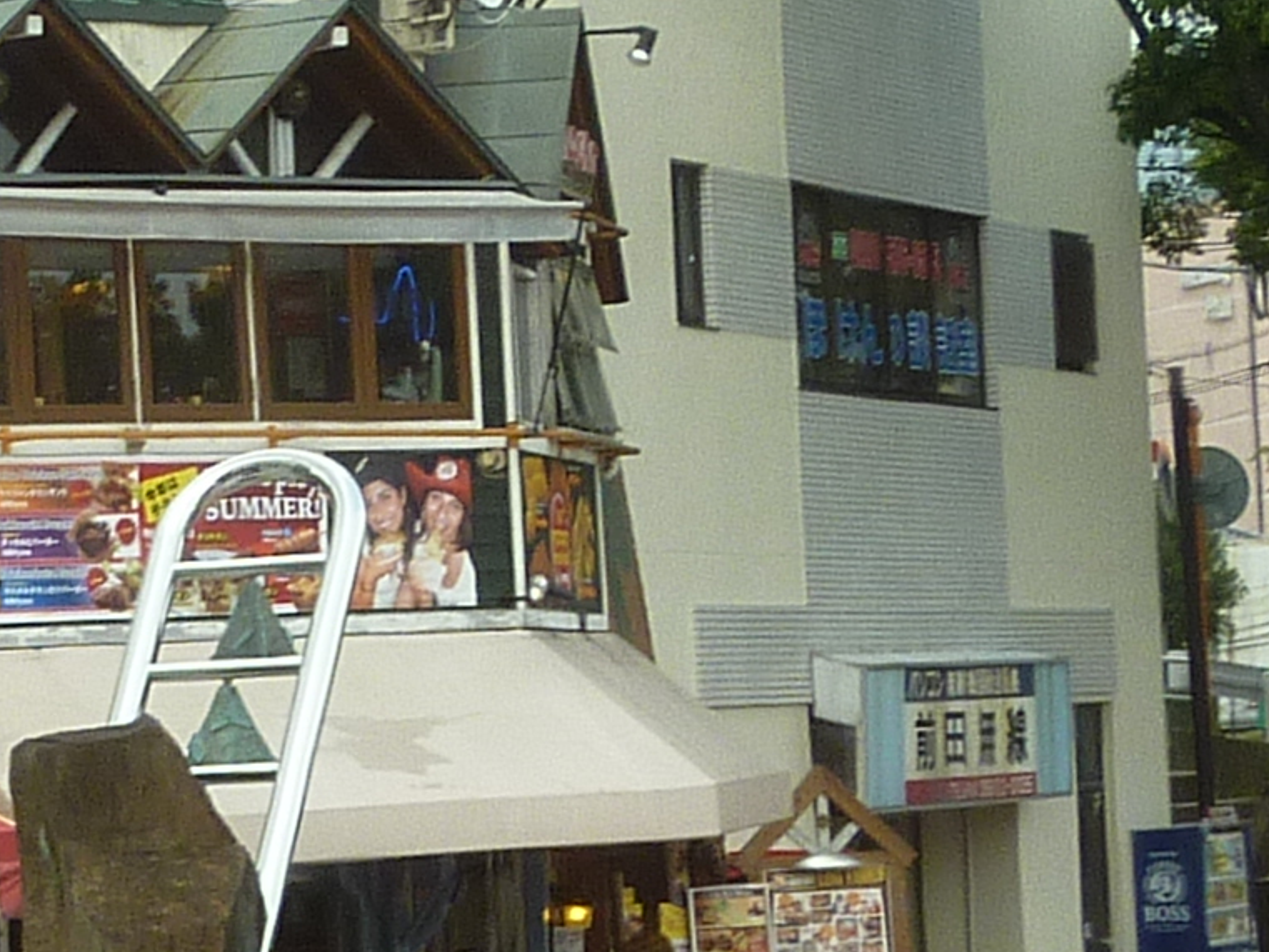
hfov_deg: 13.0
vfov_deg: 10.0
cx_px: -255
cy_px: 662
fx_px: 5426
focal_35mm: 148
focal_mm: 5
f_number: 4
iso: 80
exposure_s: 1/200
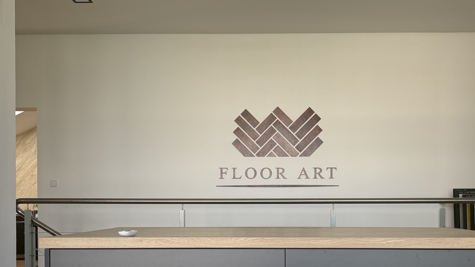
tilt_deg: -0.7
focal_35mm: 39
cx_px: 275
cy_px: 211
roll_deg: -0.2
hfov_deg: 51.4
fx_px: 491
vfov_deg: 29.8
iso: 80
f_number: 1.78
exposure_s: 1/315
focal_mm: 6.76
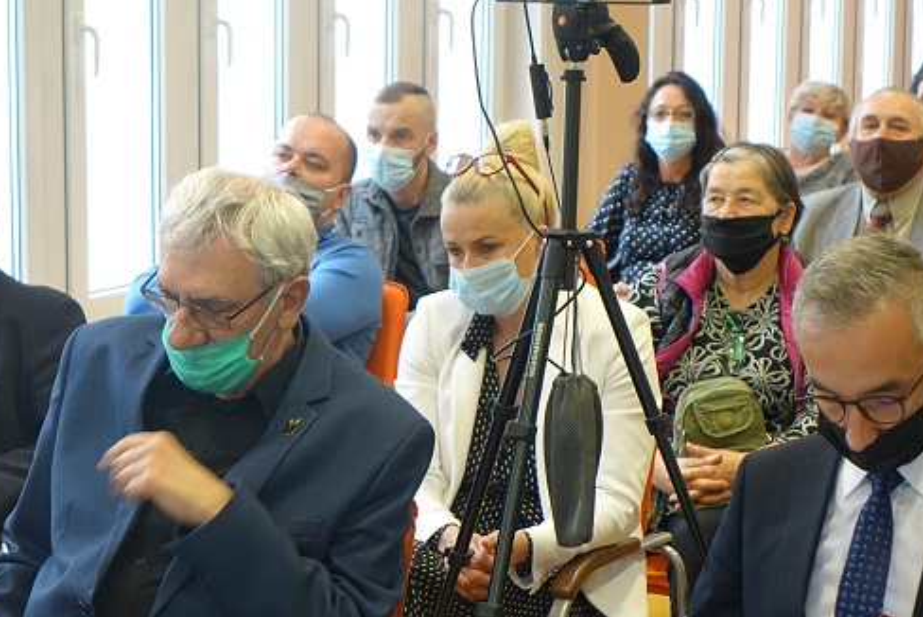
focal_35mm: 113
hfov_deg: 18.1
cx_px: 458
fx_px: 2899
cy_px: 470
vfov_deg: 12.1
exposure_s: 1/50
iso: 800
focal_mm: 25.23
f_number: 2.8
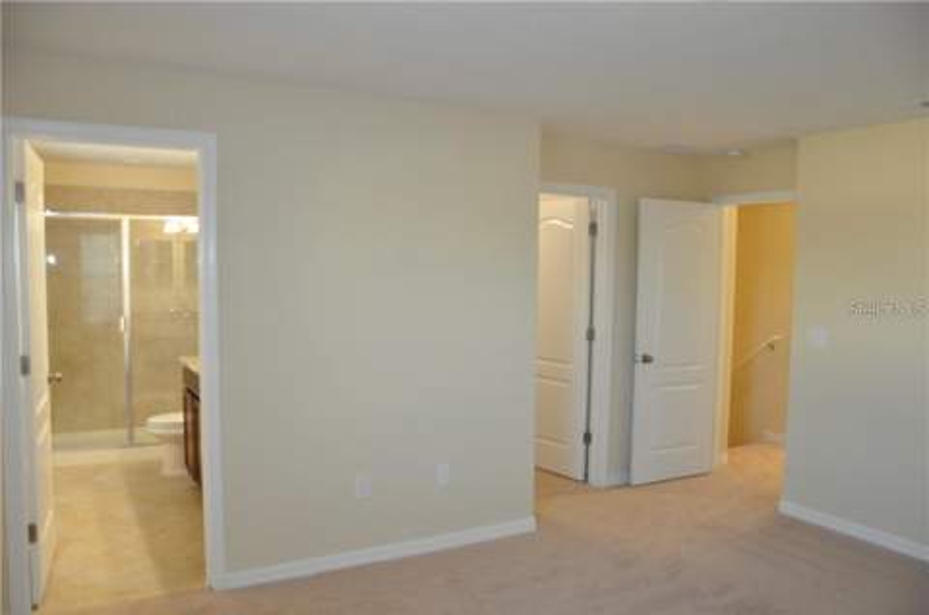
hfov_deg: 67.5
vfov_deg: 47.7
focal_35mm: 27
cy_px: 308
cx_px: 464
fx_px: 695
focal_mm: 18
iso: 800
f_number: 3.5
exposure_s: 1/80
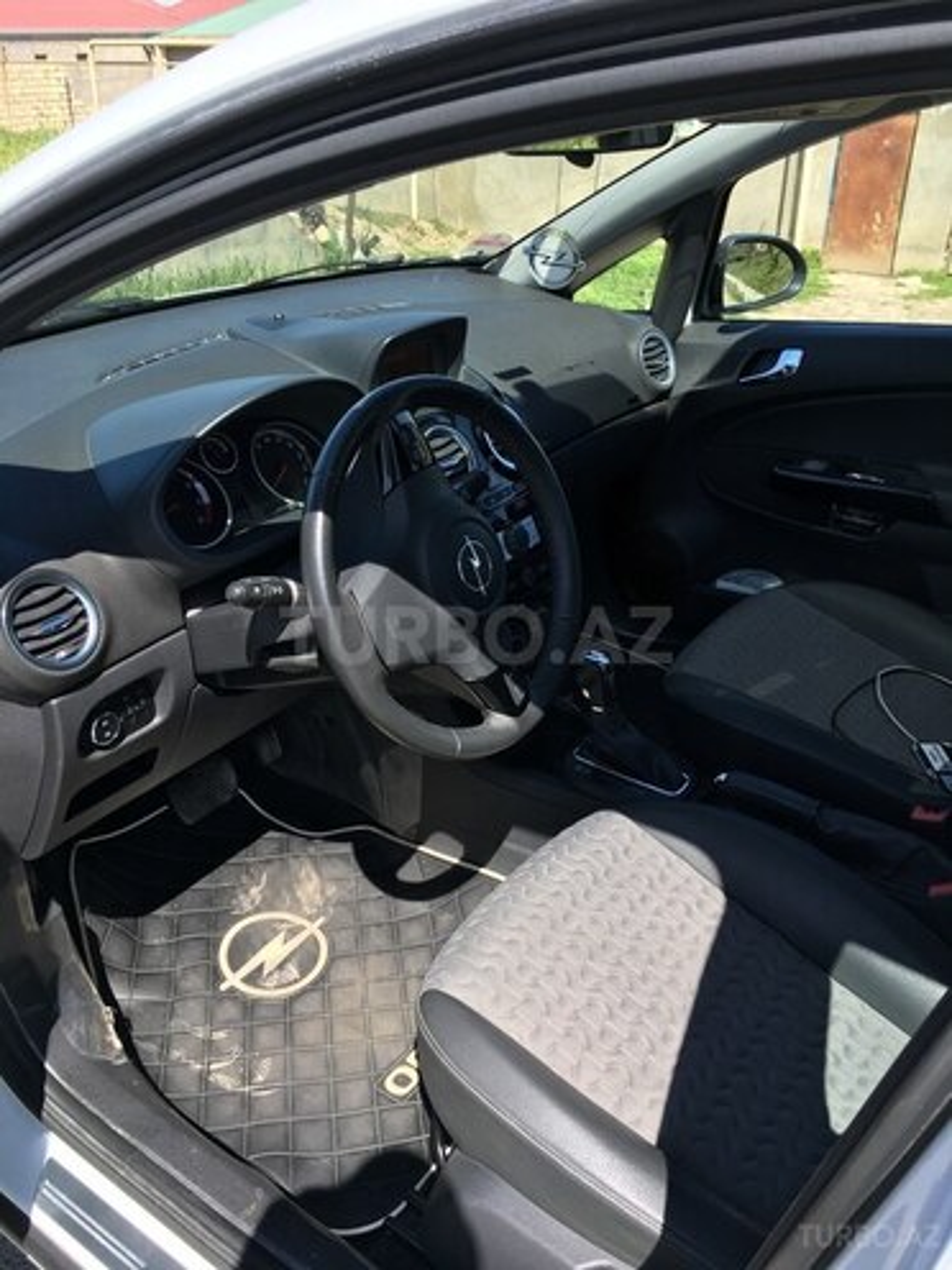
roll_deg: -0.2
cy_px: 635
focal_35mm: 29
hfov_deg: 48.2
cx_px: 476
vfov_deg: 61.7
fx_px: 1063
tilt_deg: -29.4
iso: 25
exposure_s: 1/490
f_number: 2.2
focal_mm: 4.15
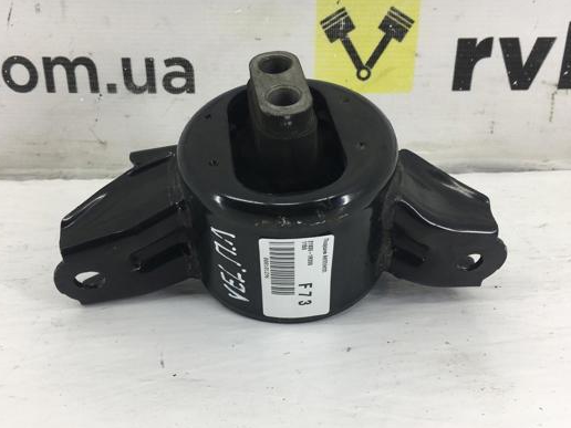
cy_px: 228
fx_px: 594
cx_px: 272
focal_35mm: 36
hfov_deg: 51.3
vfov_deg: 39.6
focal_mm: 4.15
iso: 25
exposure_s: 1/50
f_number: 2.2
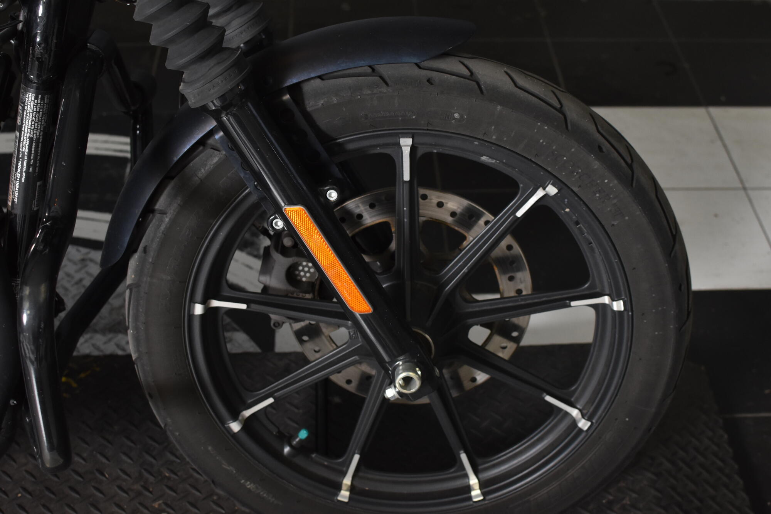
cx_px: 386
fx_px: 1124
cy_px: 257
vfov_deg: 25.7
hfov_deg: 37.9
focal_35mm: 52
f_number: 4.5
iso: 800
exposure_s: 1/160
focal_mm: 35
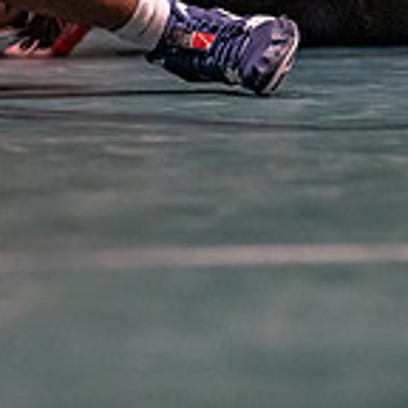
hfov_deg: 2.7
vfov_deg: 2.8
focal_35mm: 634
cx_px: -462
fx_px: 8454
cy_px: -78
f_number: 1.8
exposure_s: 1/800
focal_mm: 135
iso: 2500
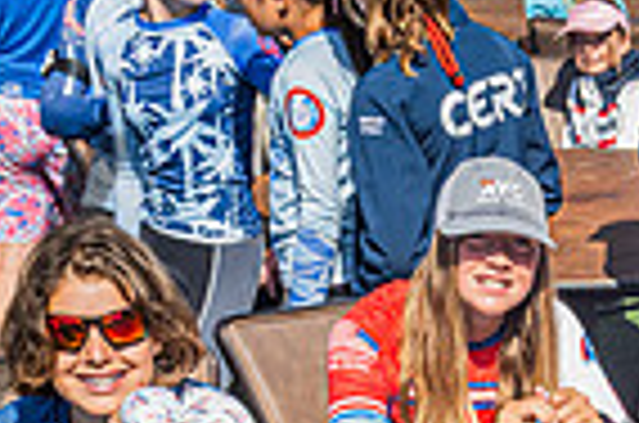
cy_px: 716
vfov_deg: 10.4
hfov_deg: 15.5
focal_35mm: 125
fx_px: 2214
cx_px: 859
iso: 800
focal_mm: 28
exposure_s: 1/500
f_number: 11
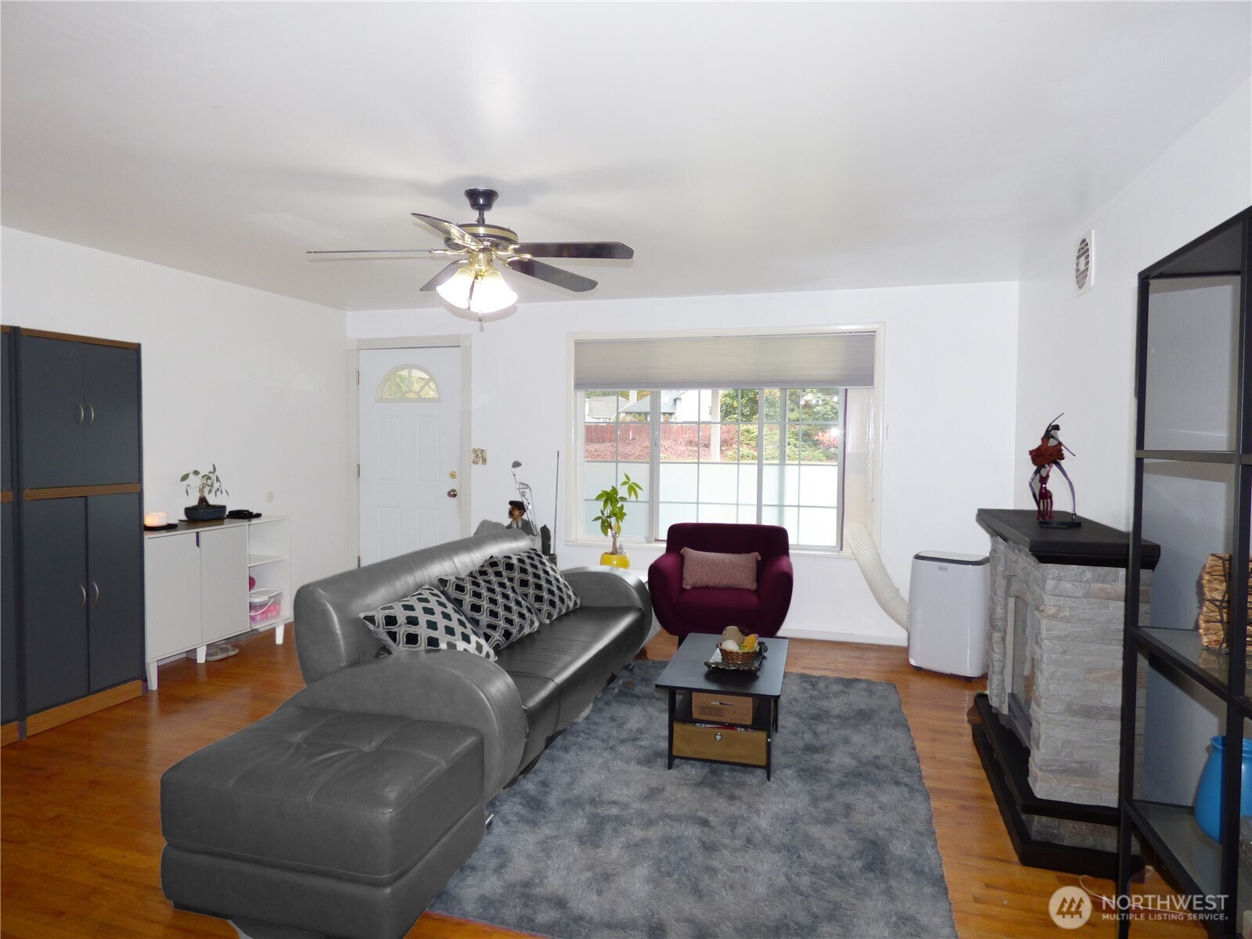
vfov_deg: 66.0
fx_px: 723
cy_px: 470
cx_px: 626
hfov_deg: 81.7
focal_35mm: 20
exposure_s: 1/30
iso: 100
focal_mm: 3.58
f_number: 2.8
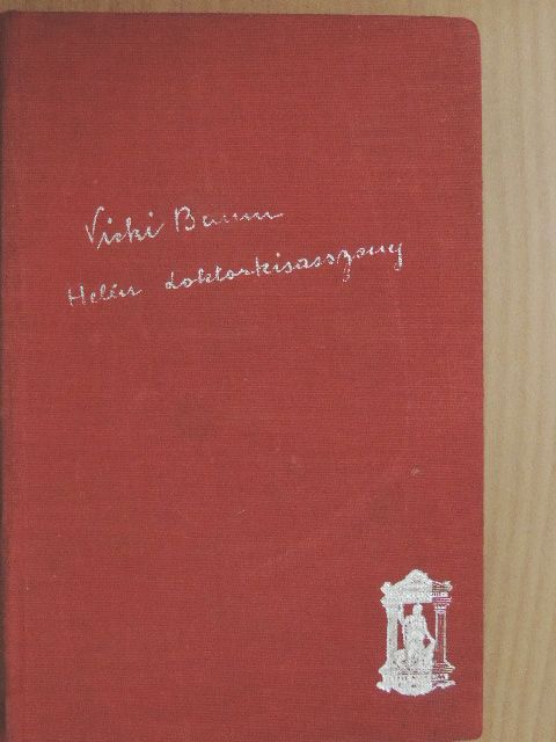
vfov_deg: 27.8
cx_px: 278
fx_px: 1499
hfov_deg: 21.0
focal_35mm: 70
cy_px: 371
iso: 1600
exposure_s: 1/100
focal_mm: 12.4
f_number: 3.9
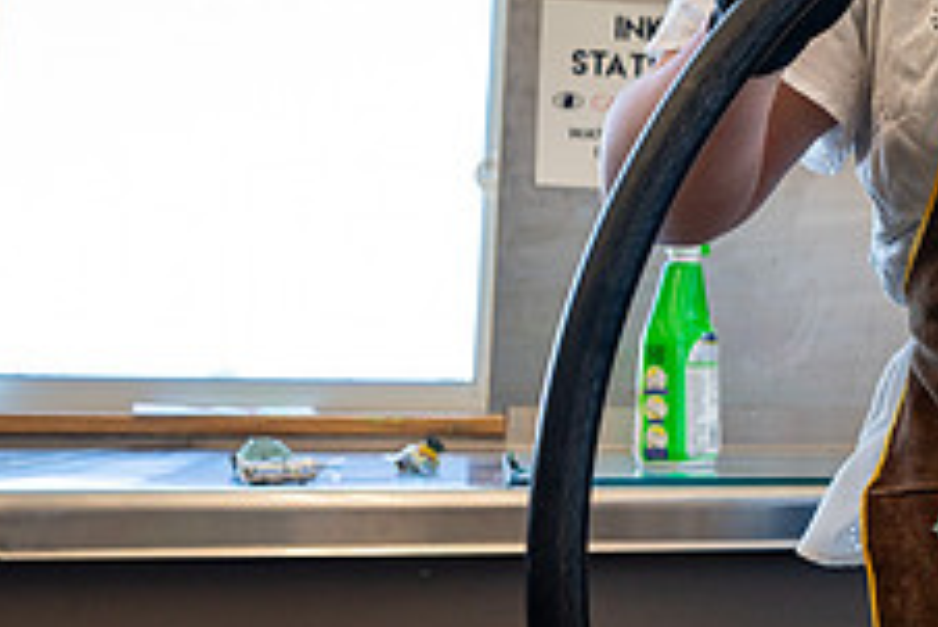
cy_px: 149
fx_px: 2007
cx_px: 1191
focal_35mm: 77
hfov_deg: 23.5
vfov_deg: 17.6
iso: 500
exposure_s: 1/250
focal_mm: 30
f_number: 4
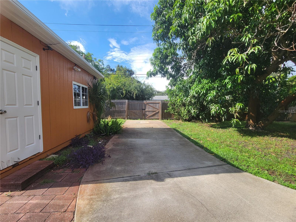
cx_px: 148
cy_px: 111
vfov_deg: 89.9
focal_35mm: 13
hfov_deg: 106.2
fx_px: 111
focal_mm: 2.2
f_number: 2.2
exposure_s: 1/914
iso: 50
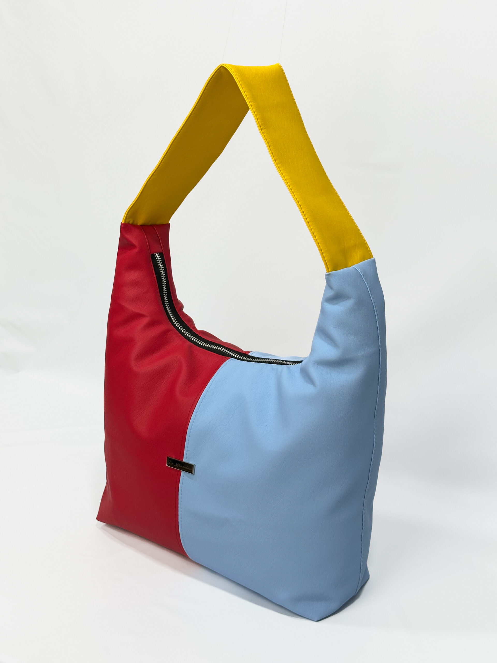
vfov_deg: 39.7
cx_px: 248
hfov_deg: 30.3
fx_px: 919
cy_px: 332
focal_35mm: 48
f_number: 1.8
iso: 80
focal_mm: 6.86
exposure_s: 1/120
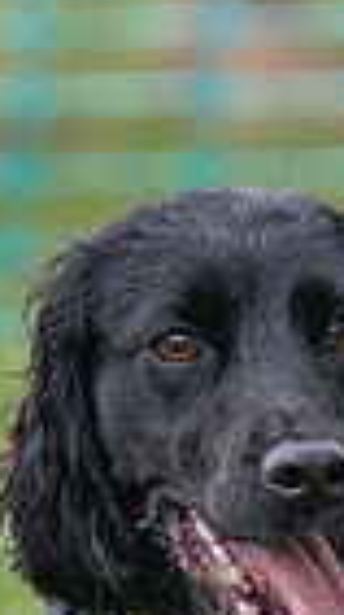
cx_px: -162
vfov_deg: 1.5
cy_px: 780
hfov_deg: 0.9
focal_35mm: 1396
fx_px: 22706
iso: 1250
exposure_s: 1/2500
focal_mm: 210
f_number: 4
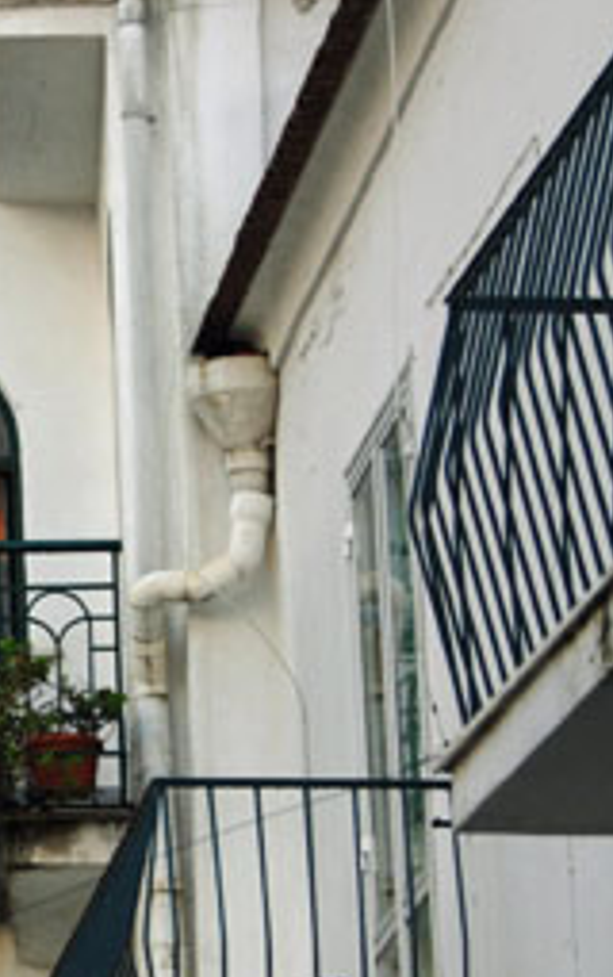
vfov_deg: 9.4
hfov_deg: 5.9
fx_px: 5944
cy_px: 594
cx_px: -170
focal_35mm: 223
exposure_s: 1/100
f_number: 4.8
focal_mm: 60
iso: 100
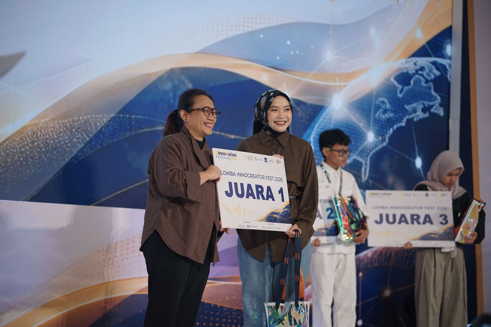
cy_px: 164
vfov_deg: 16.1
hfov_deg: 23.9
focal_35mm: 85
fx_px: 1159
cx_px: 246
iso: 160
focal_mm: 85
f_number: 1.8
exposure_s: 1/200
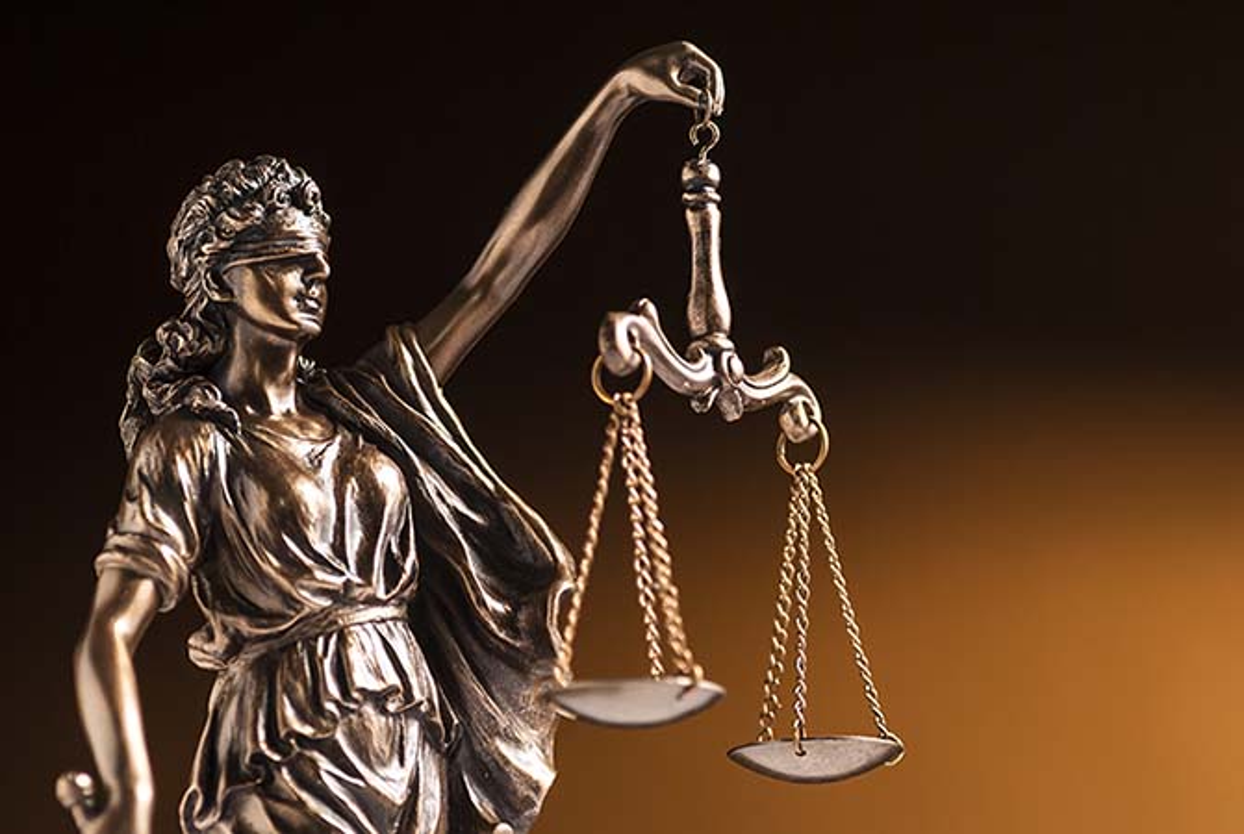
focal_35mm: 135
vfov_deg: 10.2
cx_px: 622
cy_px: 417
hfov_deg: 15.2
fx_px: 4673
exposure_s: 1/100
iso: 100
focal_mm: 90
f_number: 5.6
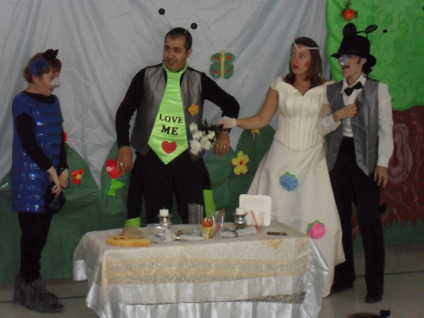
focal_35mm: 89
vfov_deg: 16.6
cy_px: 159
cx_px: 212
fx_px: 1090
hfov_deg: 22.0
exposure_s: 1/60
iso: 400
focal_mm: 15.7
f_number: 5.5
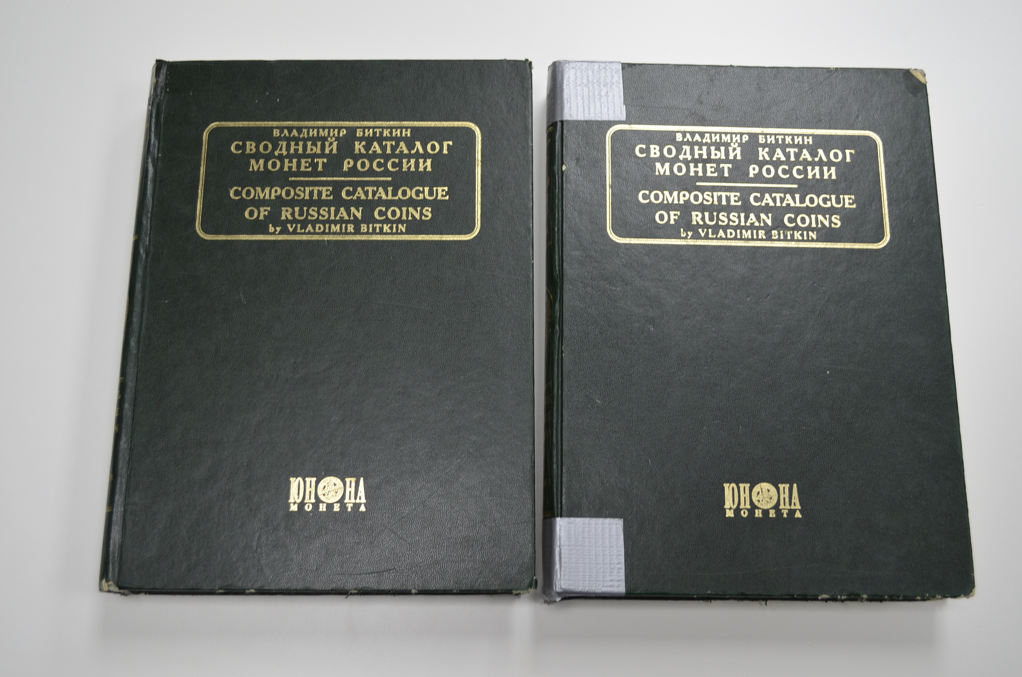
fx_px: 1105
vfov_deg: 34.1
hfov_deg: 49.6
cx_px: 511
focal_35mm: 39
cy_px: 338
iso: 400
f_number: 4.2
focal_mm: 26
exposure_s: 1/80
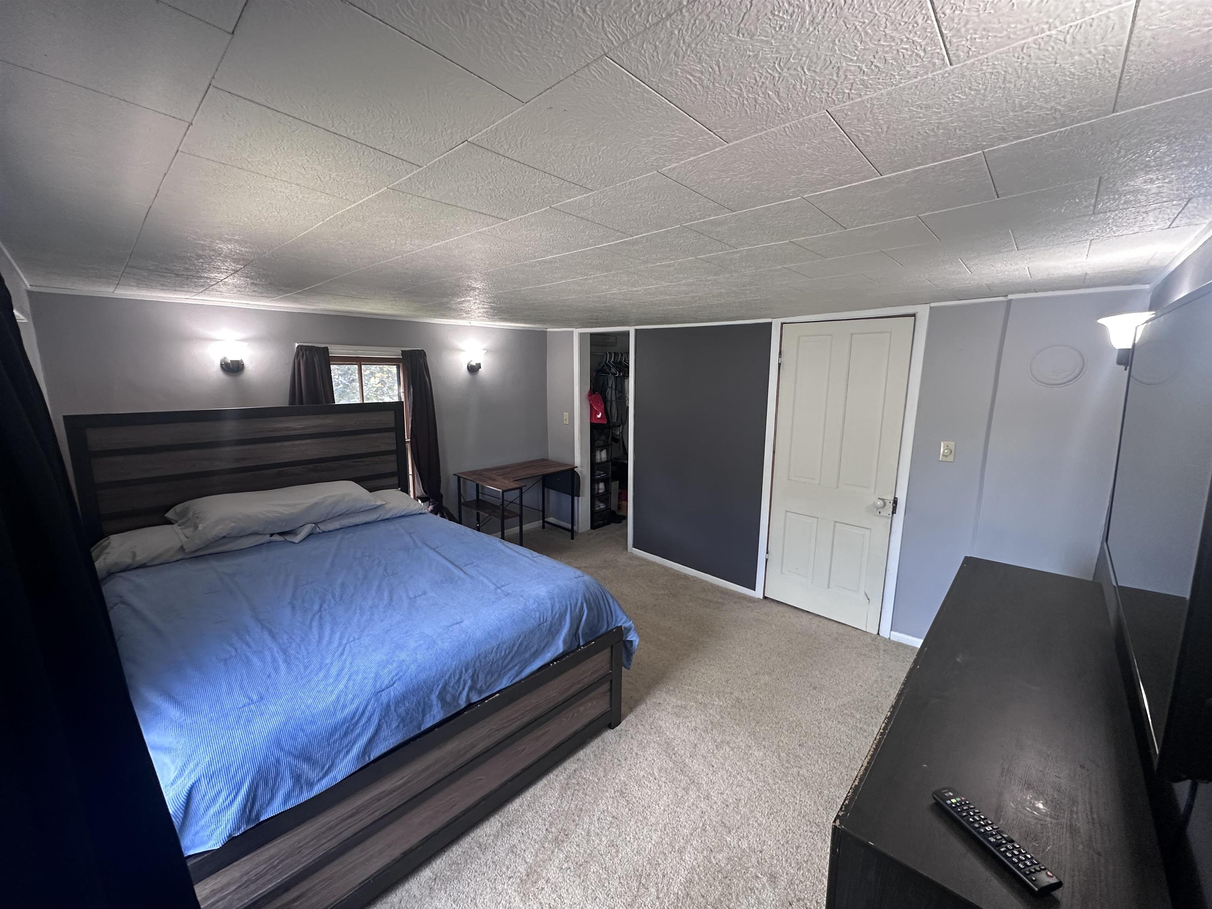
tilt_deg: -10.0
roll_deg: -0.6
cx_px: 606
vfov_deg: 85.7
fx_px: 490
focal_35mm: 14
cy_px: 454
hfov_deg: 102.1
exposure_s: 1/60
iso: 200
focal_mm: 2.22
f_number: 2.2
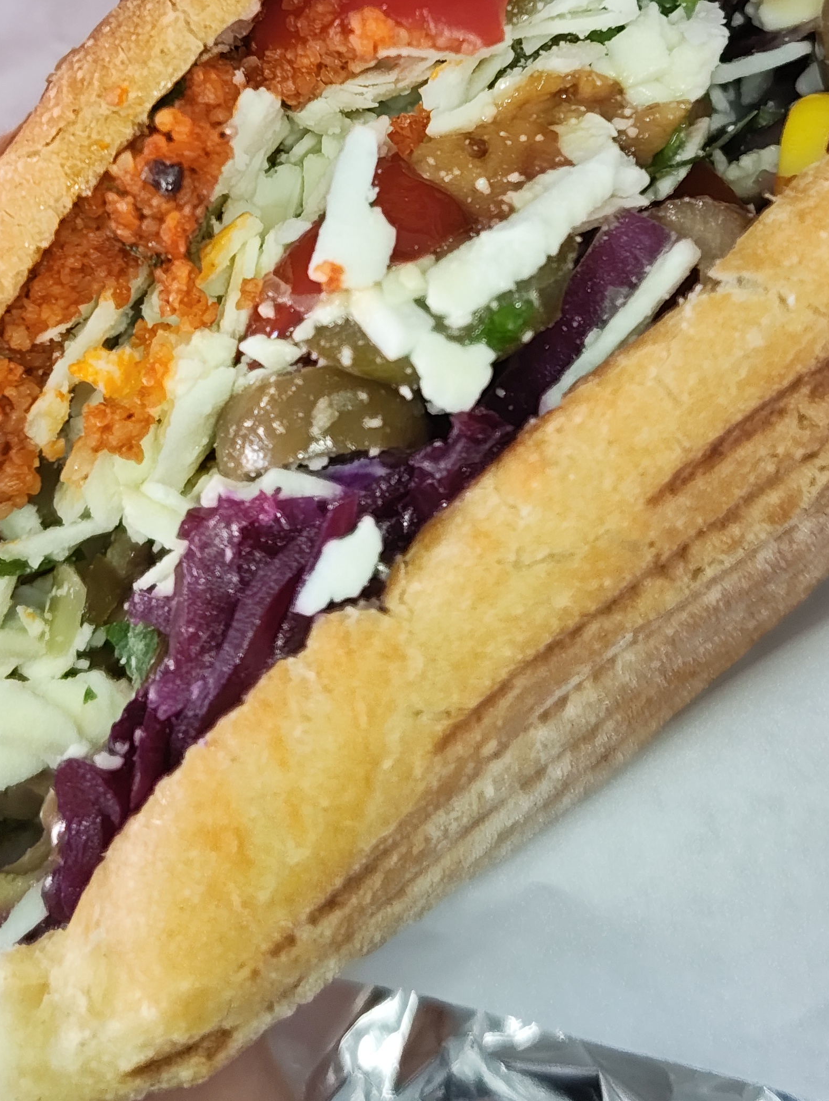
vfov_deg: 38.2
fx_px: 1497
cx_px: 421
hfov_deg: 31.0
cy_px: 159
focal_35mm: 47
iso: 337
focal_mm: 5.56
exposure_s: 1/33.3
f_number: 1.88
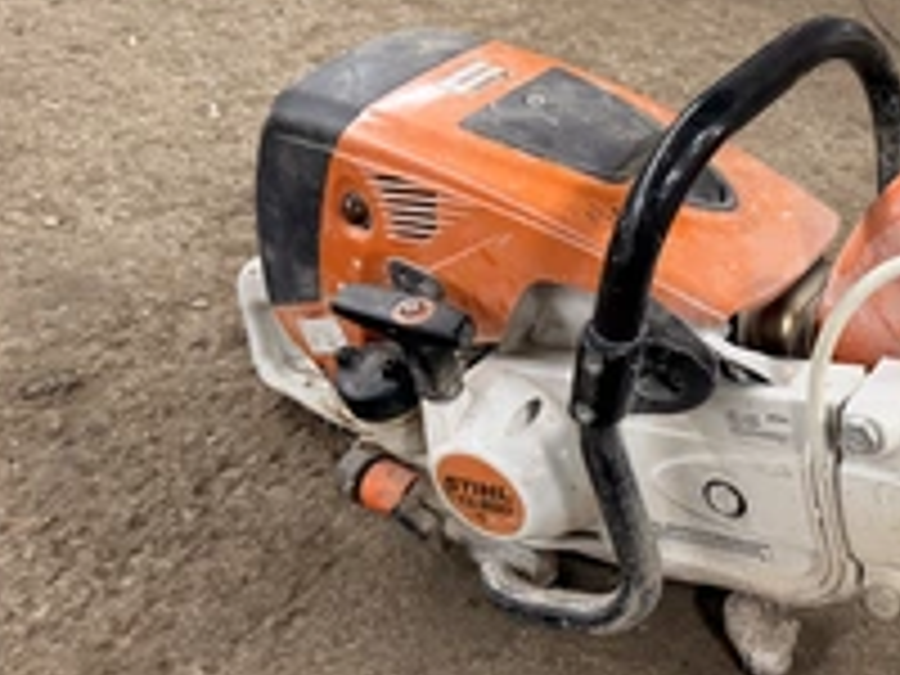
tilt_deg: -42.5
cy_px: 464
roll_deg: -9.0
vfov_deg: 30.0
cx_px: 868
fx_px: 1248
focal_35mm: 48
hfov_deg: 36.3
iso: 200
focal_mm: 6.76
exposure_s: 1/60
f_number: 1.78
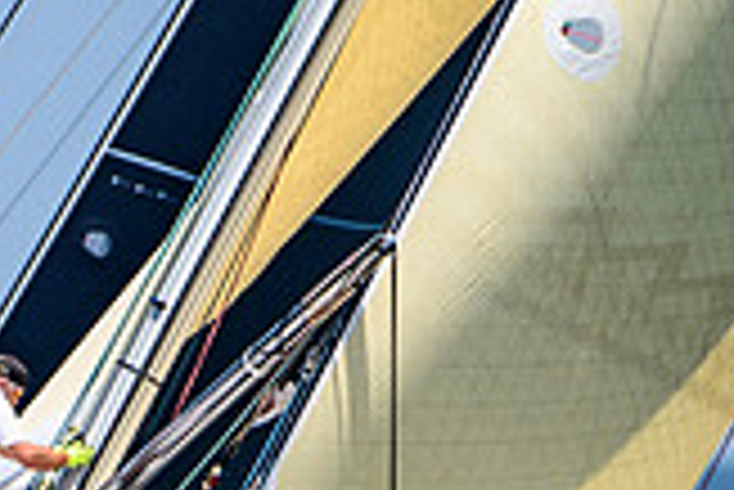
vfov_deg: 0.6
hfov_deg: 0.8
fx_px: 50874
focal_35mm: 2493
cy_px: 700
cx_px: 122
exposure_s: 1/3200
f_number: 5
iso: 400
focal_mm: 400
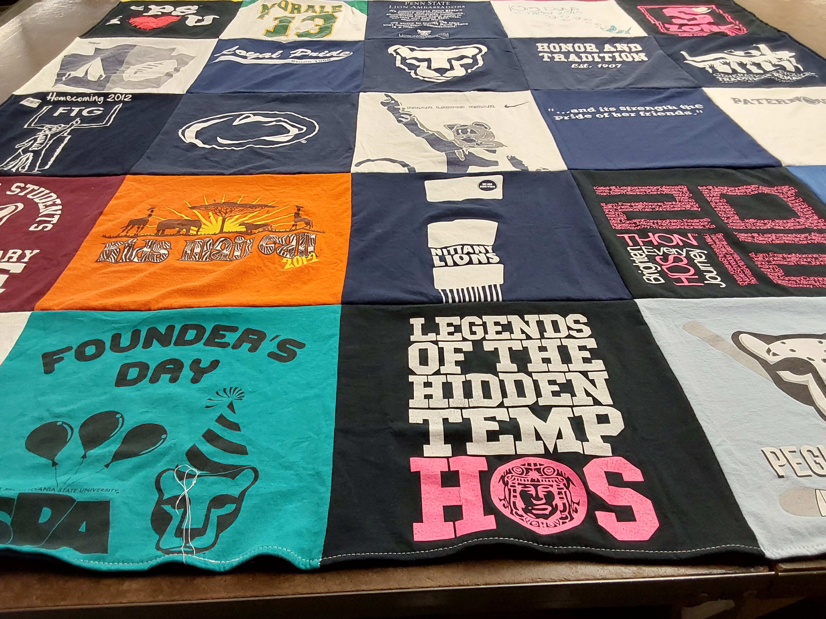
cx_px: 413
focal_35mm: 28
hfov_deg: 63.4
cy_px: 310
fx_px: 668
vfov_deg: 49.7
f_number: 1.9
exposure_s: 1/60
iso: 125
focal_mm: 2.91
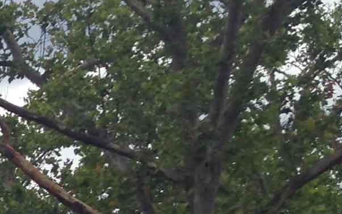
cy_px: 517
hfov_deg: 9.7
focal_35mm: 189
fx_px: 1762
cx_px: -498
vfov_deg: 6.6
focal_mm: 4.12
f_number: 2.4
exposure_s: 1/1550
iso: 50
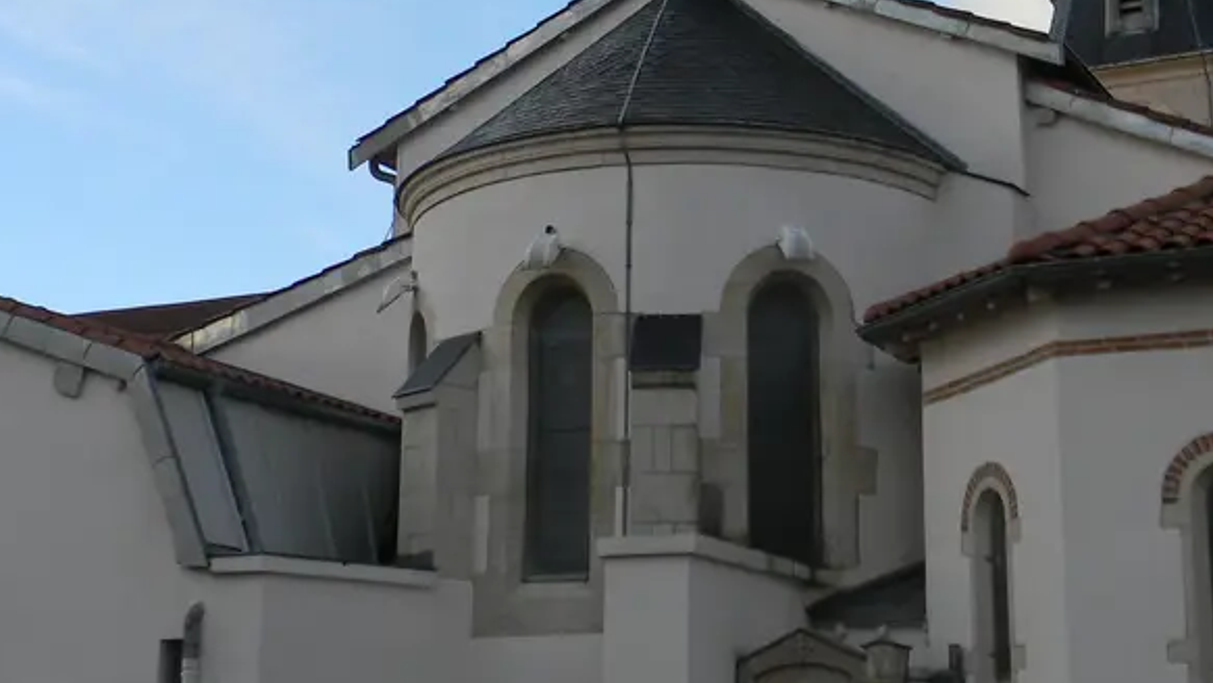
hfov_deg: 31.4
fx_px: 2155
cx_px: 649
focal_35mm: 67
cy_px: 210
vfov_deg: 17.9
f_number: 3.5
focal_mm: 5
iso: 80
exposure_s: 1/277
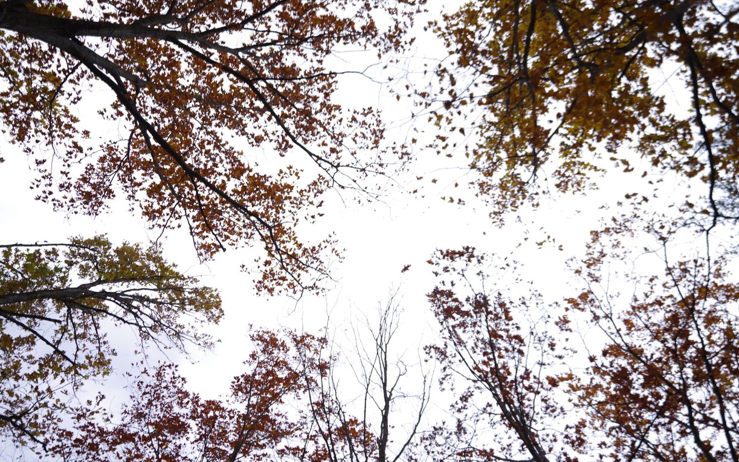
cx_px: 372
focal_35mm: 32
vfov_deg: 39.4
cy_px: 228
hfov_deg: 59.6
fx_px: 645
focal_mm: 30
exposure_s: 1/200
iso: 100
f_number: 8
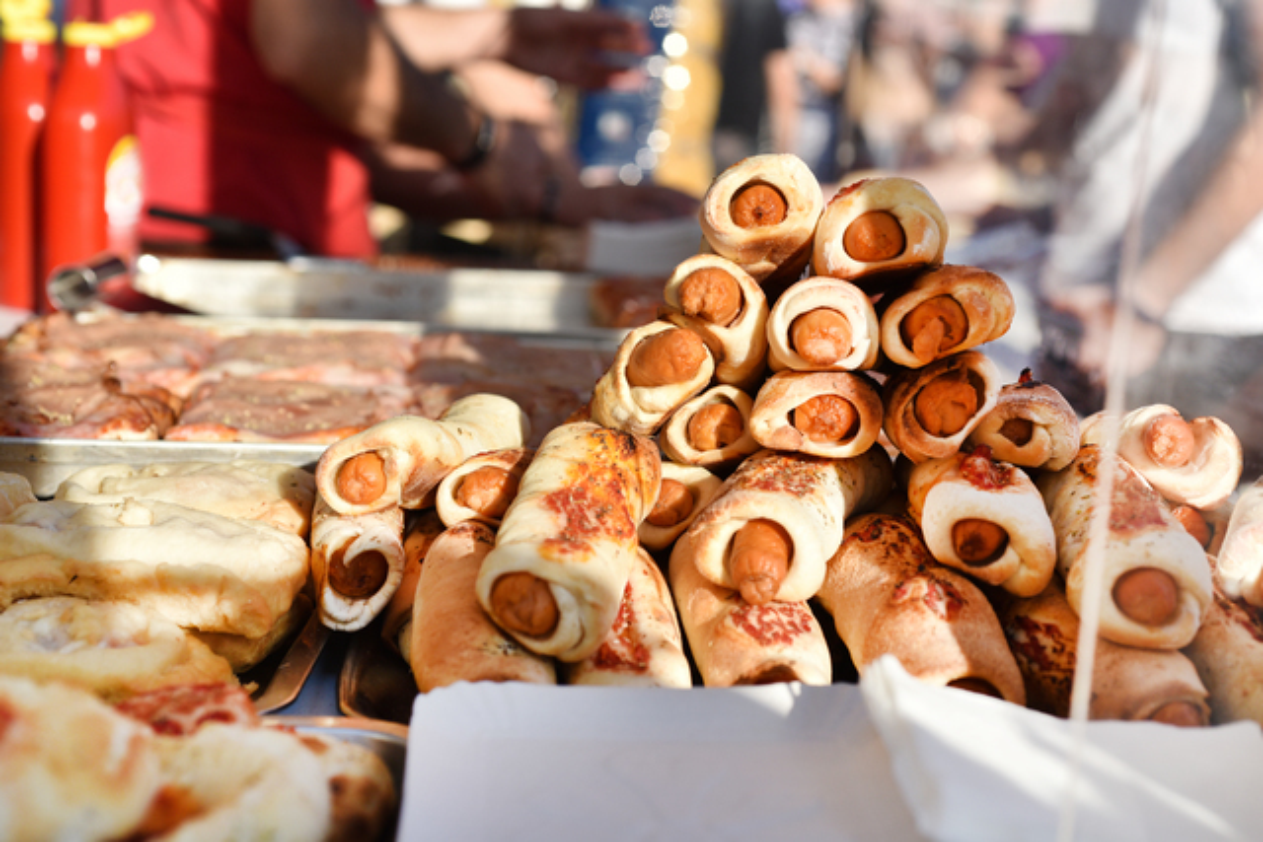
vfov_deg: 22.6
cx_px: 632
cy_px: 421
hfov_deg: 33.4
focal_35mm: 60
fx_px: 2105
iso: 320
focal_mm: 60
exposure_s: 1/1250
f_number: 6.3
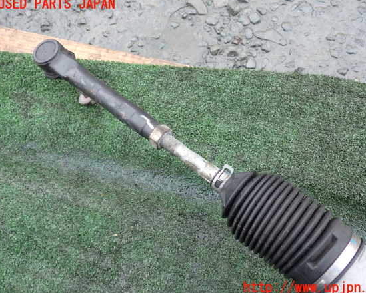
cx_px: 194
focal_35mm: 32
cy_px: 146
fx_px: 347
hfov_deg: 55.6
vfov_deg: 45.8
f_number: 2.3
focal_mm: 5.4
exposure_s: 1/60
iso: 125
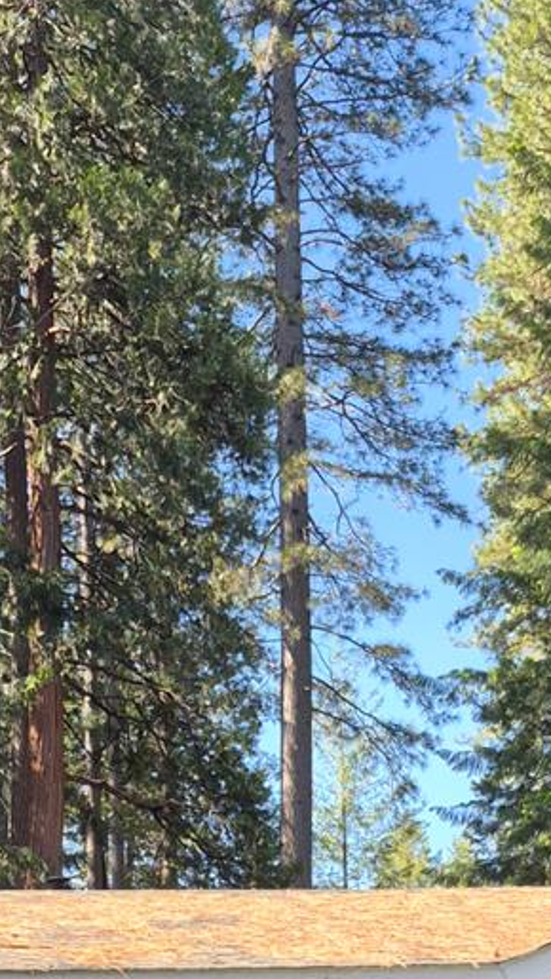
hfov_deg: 16.5
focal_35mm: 73
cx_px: 183
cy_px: 1205
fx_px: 1895
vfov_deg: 25.6
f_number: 1.8
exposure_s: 1/316
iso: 25
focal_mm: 5.4
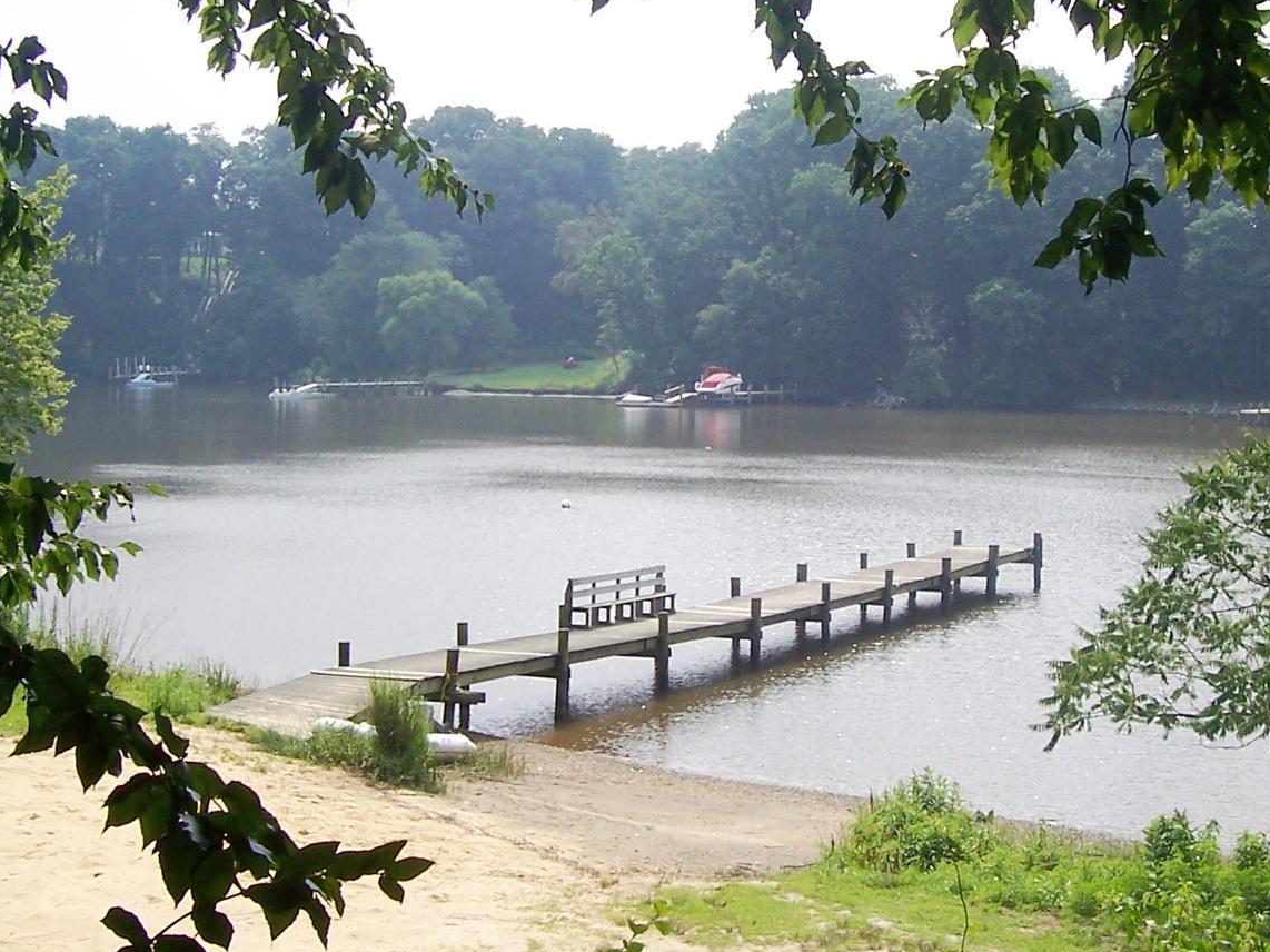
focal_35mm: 61
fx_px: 2238
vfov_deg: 24.0
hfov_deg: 31.6
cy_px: 465
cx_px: 766
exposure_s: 1/350
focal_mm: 5.6
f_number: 5.6
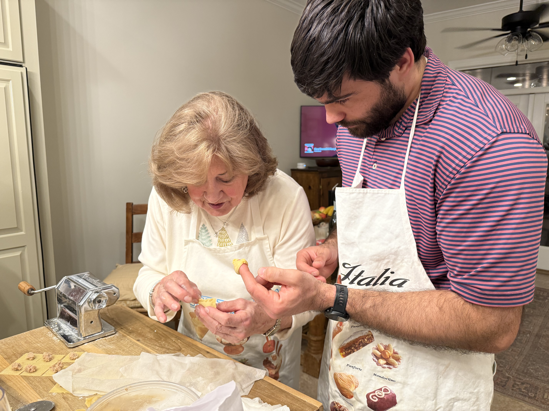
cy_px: 206
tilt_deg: -8.2
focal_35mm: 24
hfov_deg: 71.6
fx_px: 381
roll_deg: -0.5
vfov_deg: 56.8
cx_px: 274
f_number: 1.78
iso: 250
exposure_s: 1/60
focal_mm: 6.76
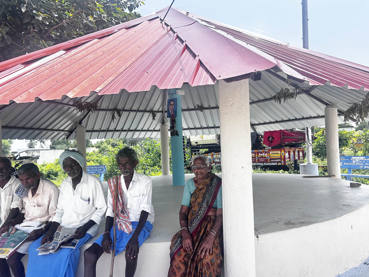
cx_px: 188
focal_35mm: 27
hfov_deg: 65.3
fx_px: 288
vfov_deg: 51.3
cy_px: 141
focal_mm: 5.7
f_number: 1.5
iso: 50
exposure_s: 1/2045
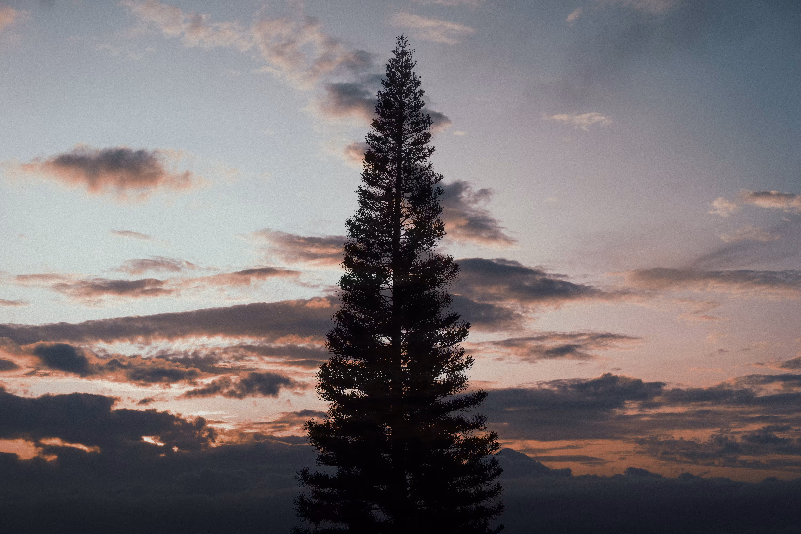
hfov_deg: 39.6
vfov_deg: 27.0
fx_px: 1112
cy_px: 267
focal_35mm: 50
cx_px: 400
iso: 200
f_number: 2.8
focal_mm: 50
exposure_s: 1/250
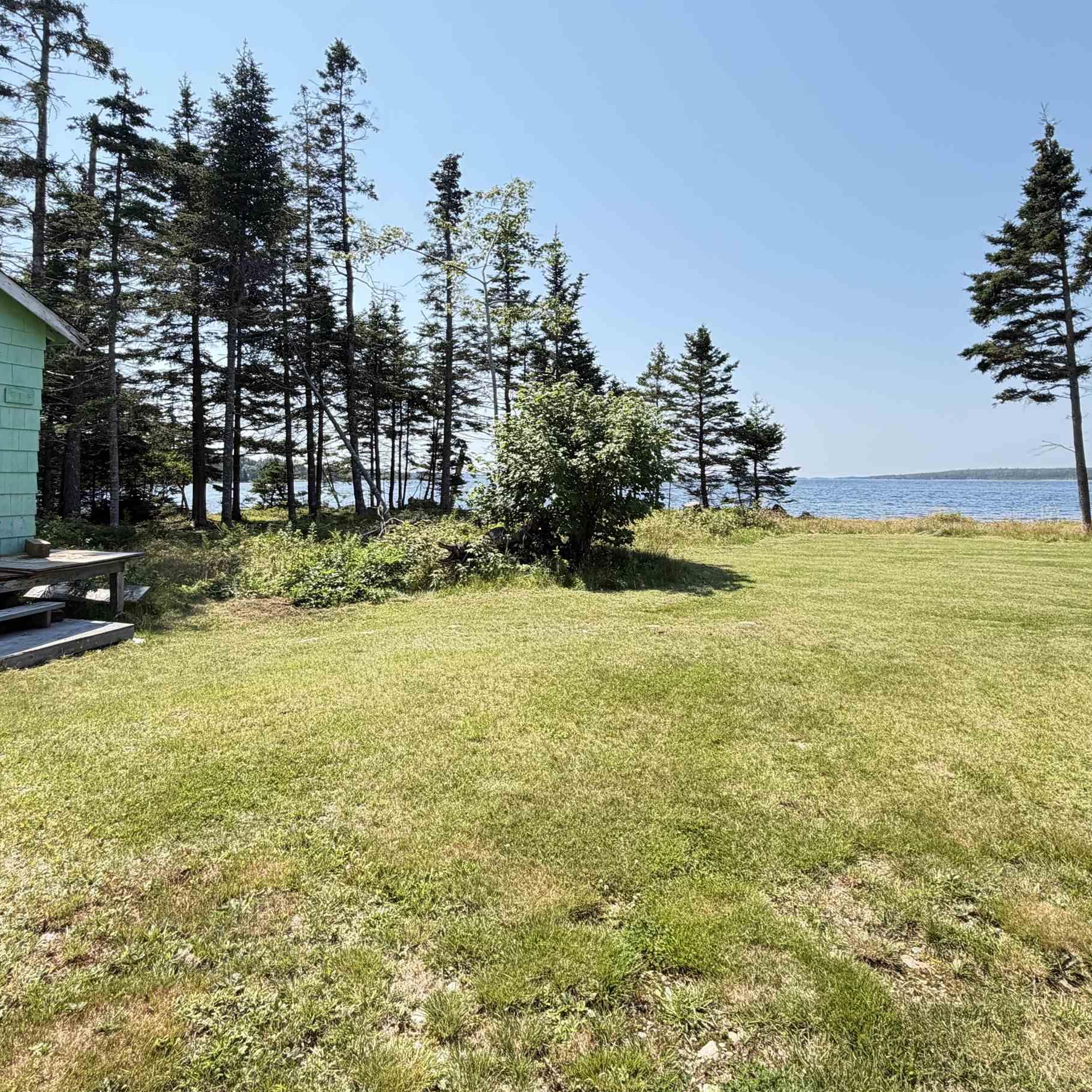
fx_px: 749
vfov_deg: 71.0
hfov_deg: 72.1
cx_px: 548
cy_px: 414
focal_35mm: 21
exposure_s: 1/502
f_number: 2.2
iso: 40
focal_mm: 2.22
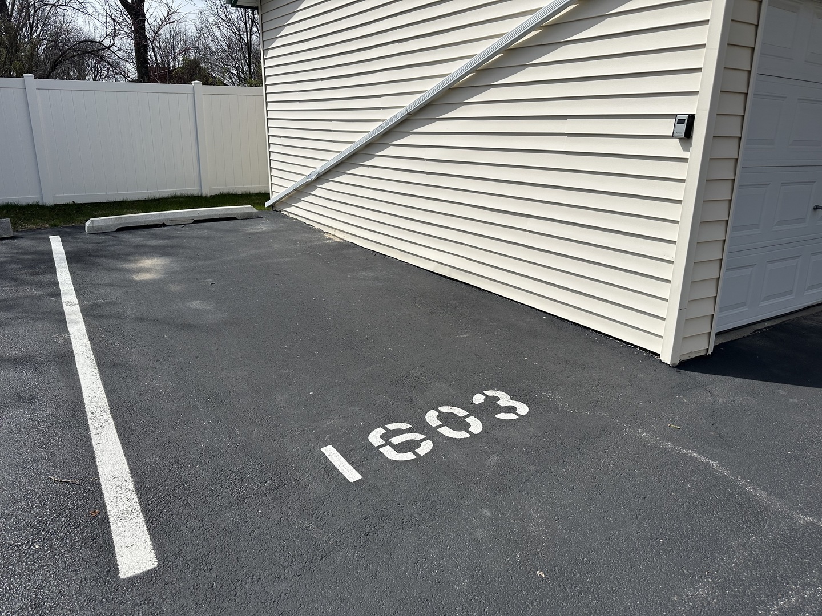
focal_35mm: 24
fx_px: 570
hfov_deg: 71.6
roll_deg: -2.0
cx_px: 411
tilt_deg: -17.5
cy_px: 308
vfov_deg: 56.8
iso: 80
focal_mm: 6.86
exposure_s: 1/7042
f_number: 1.78
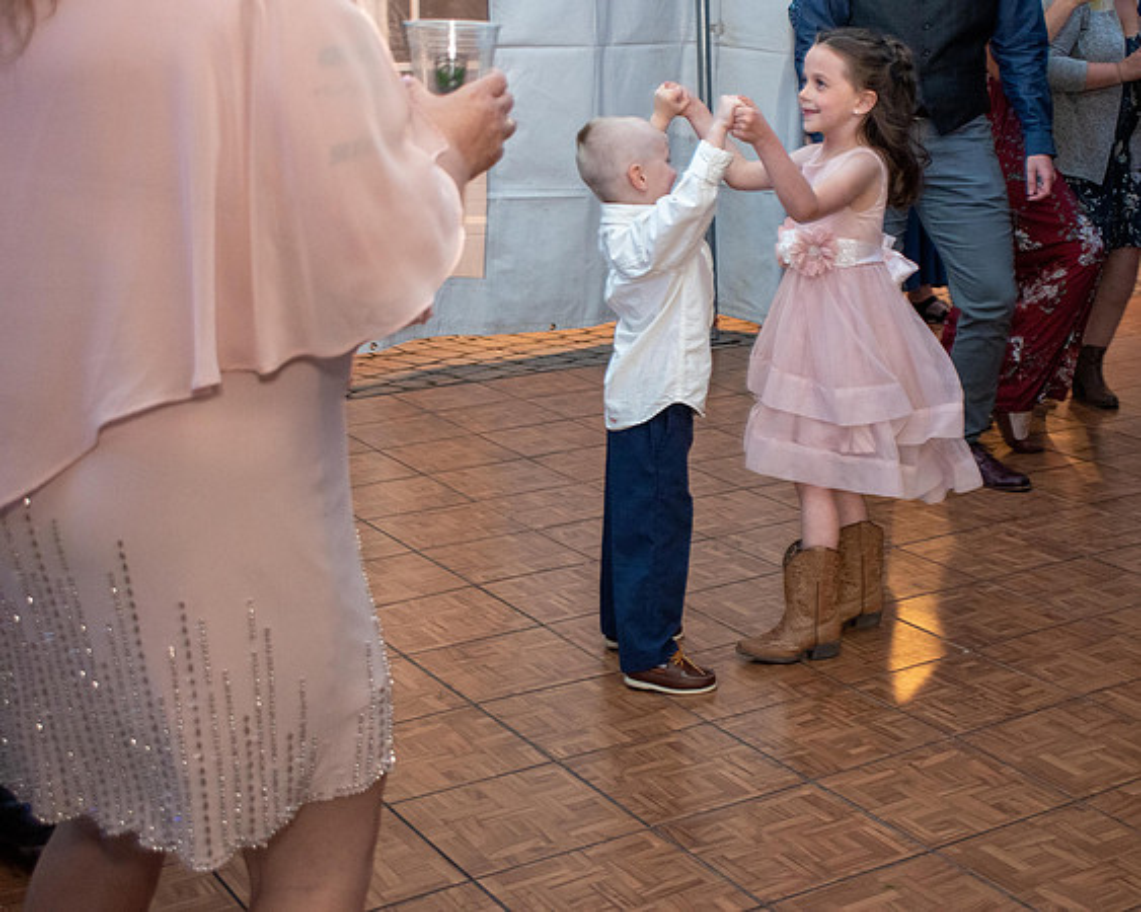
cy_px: 424
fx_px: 1829
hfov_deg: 34.4
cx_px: 732
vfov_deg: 28.0
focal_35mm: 54
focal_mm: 30
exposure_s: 1/60
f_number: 4.2
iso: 1800
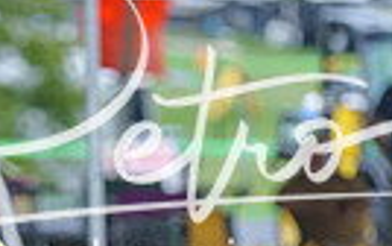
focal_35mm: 753
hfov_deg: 2.8
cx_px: -20
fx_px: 8051
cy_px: 350
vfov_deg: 1.7
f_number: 2.8
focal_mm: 171
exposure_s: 1/640
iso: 640
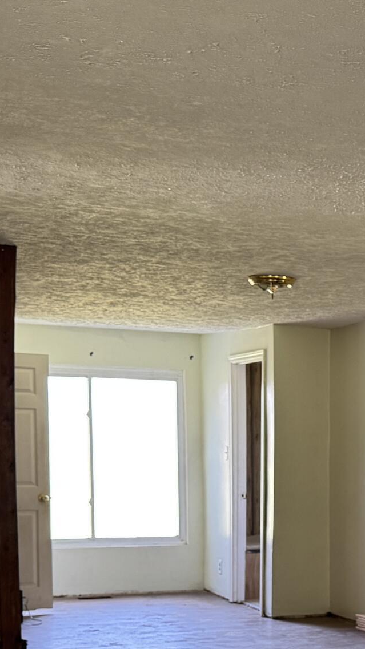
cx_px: 470
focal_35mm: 69
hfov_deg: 16.5
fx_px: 1188
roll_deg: -0.6
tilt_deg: -5.8
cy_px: 556
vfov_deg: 29.6
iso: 200
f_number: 1.78
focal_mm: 6.76
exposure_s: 1/60
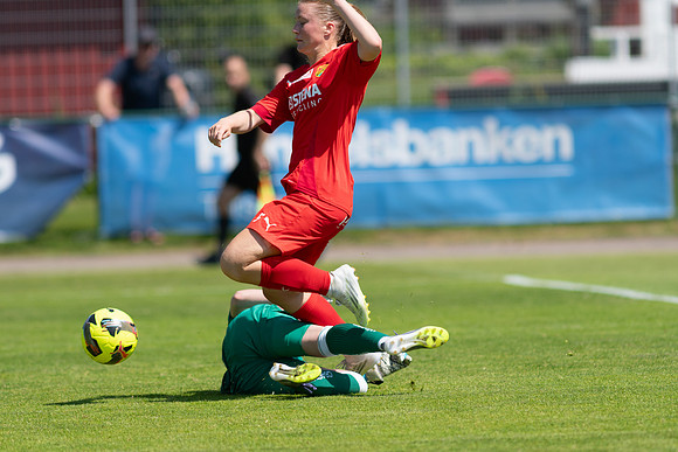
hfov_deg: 4.6
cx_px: 339
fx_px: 8477
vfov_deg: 3.1
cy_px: 226
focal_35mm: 450
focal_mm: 300
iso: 100
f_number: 3.2
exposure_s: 1/2000
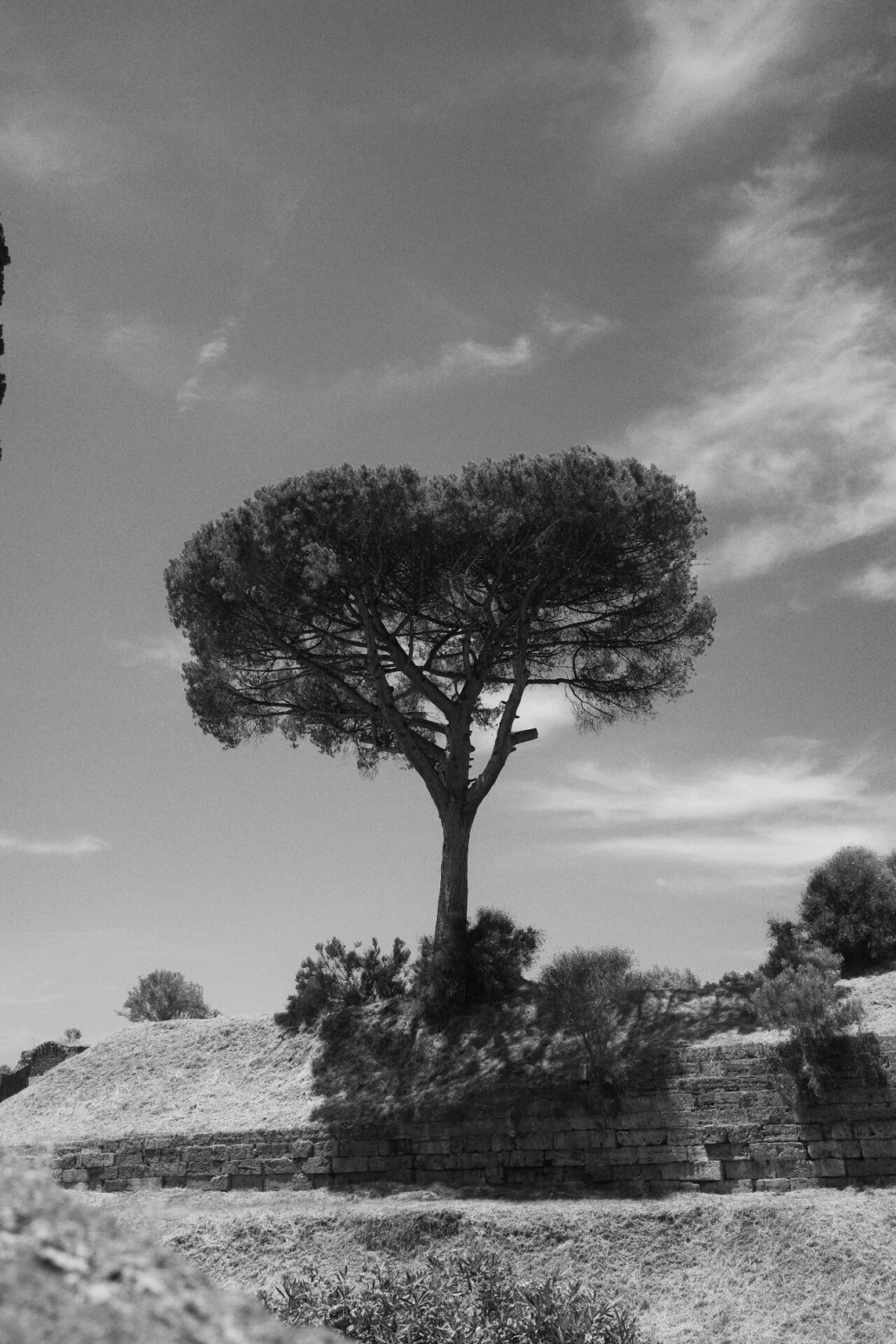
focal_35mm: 40
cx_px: 448
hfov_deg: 33.4
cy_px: 672
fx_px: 1493
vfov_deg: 48.5
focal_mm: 26
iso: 200
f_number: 5.6
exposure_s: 1/1000
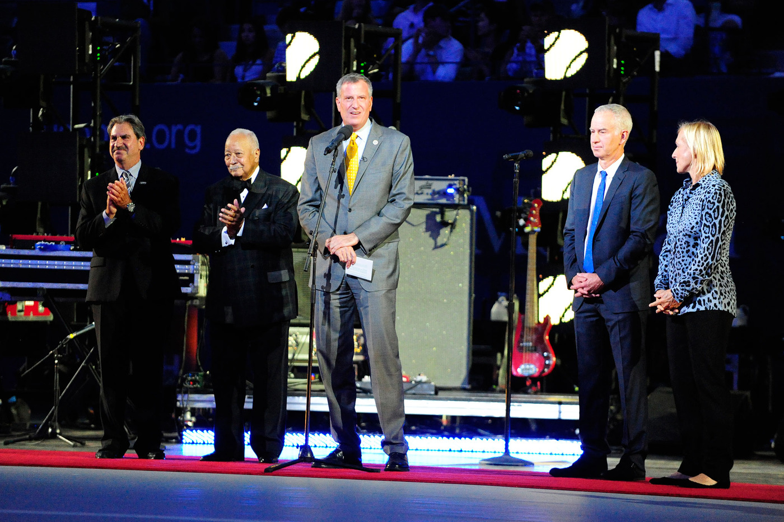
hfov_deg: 11.4
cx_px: 392
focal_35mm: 180
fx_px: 3919
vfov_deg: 7.6
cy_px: 261
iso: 6400
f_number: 2.8
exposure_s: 1/800
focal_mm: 180
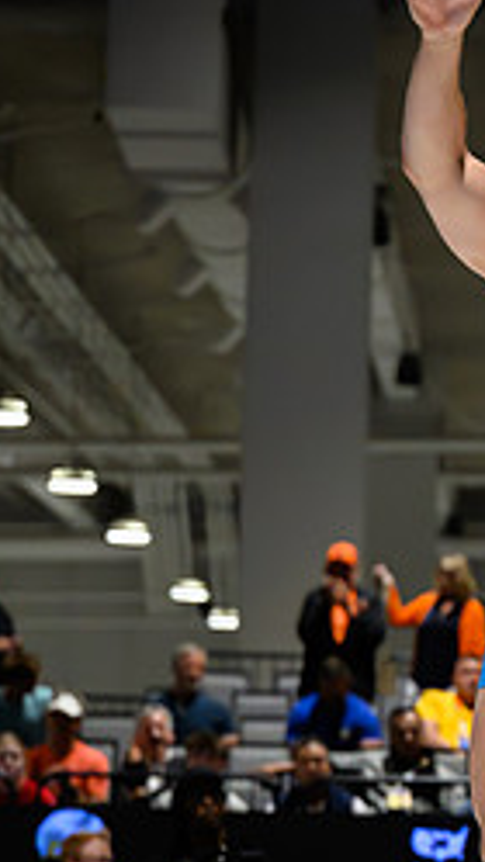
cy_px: 520
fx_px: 4300
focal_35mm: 188
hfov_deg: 6.4
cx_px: 606
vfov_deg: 11.5
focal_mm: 70
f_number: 2.8
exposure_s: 1/800
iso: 7200
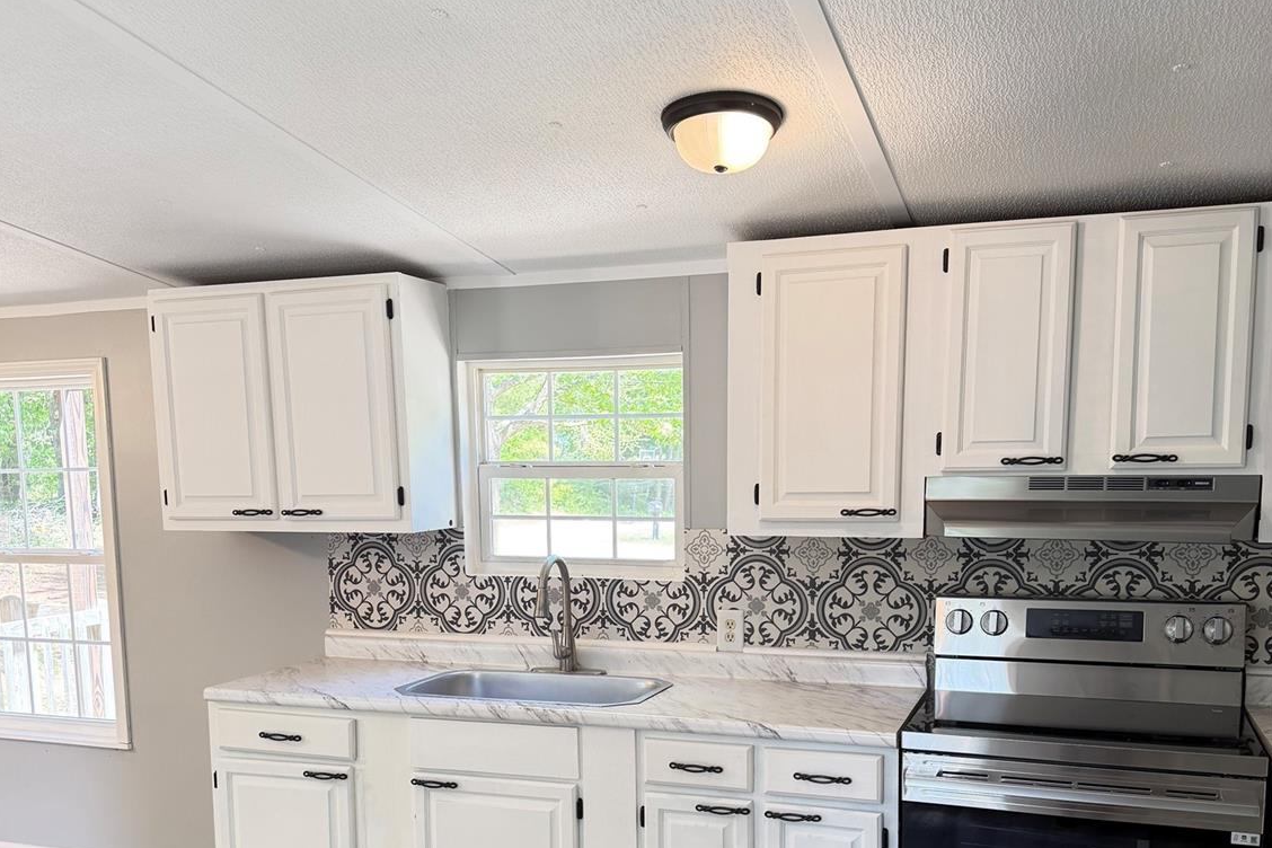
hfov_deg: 55.8
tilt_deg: -7.3
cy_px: 619
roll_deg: +1.0
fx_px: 1201
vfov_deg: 38.1
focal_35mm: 34
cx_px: 627
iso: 160
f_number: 1.78
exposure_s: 1/120
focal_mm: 6.76
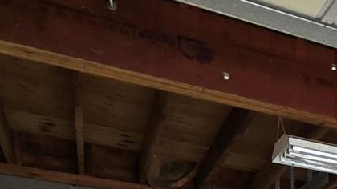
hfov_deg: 22.2
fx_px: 616
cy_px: 438
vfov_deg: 13.4
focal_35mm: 69
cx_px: 566
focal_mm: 2.2
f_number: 2.2
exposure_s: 1/60
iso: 50
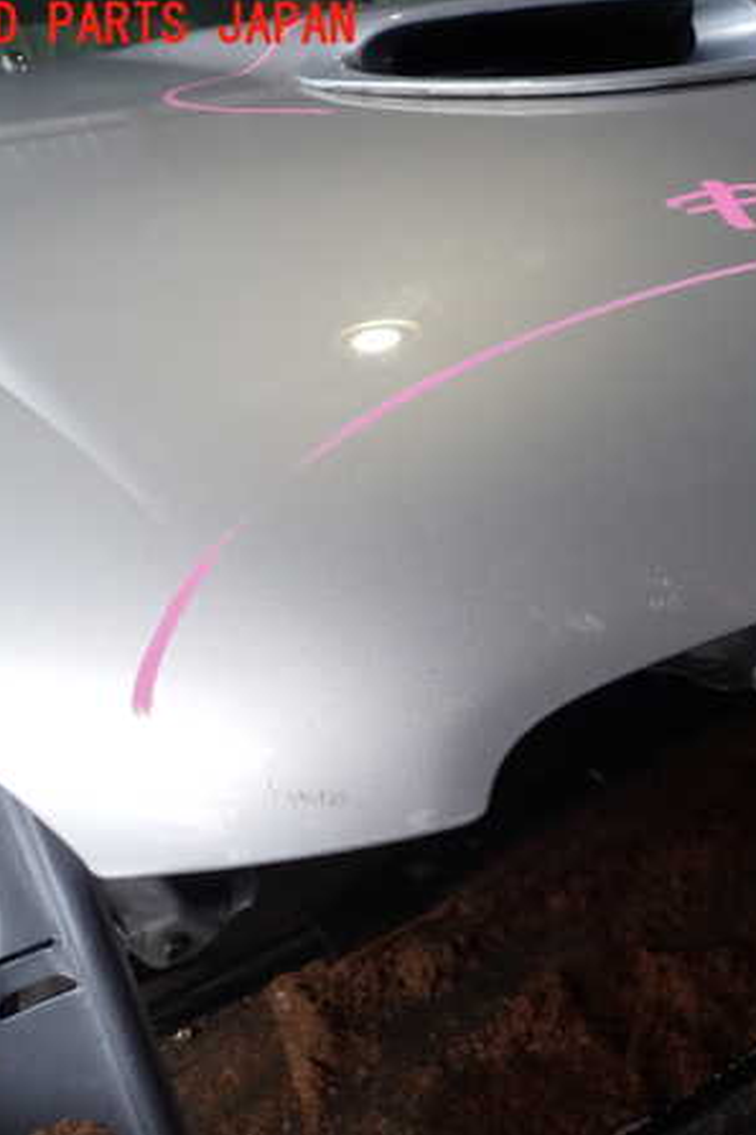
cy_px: 568
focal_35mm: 35
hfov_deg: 35.9
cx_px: 657
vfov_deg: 54.5
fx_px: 1103
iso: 100
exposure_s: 1/80
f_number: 2.8
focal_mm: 4.5
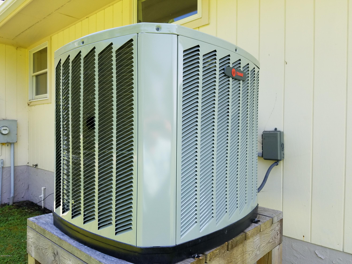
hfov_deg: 67.3
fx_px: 264
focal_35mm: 26
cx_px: 176
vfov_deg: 53.1
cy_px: 132
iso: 50
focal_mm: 4.2
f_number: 1.7
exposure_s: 1/452
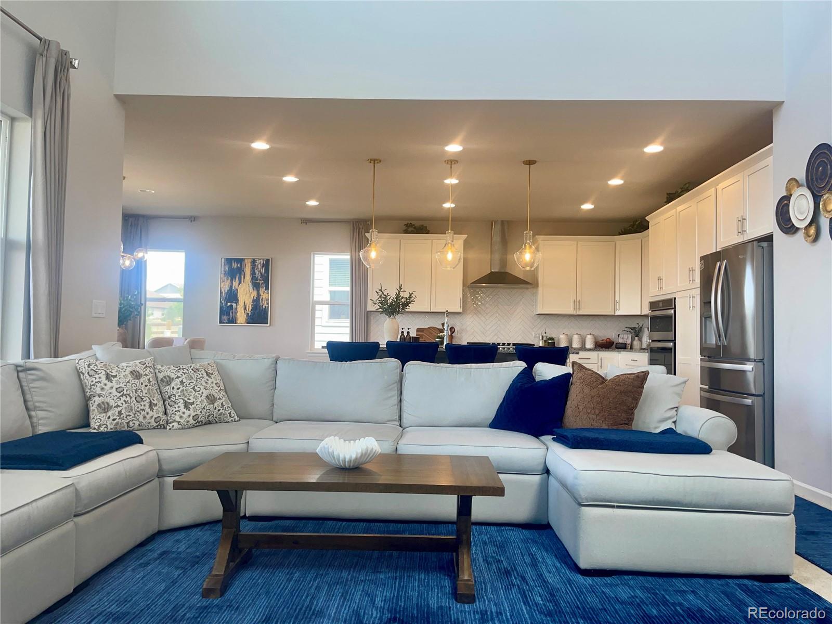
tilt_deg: +1.4
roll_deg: -1.6
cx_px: 416
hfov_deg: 69.4
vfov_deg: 54.9
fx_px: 601
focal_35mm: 25
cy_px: 312
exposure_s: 1/120
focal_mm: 5.1
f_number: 1.6
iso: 80
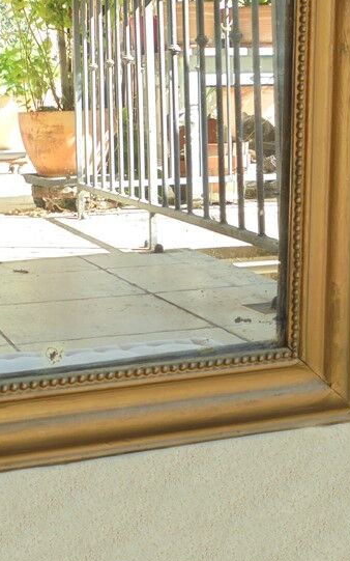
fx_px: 1023
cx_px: 115
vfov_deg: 30.1
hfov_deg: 19.4
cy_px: 143
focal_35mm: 67
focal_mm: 6.9
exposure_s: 1/80
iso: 100
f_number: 4.2
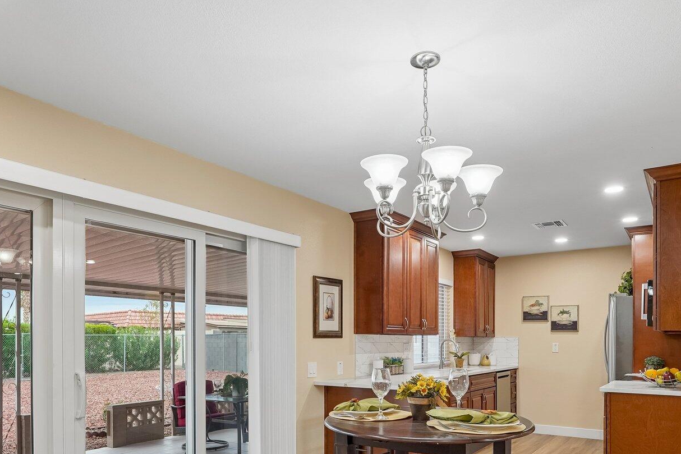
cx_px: 344
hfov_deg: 65.8
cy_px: 336
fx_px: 527
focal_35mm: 28
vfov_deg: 45.1
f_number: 8
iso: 400
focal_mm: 16.5
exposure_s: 1/25
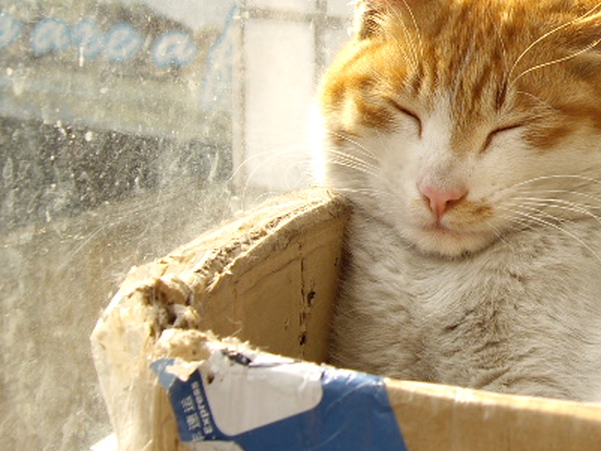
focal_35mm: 97
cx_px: 632
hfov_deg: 19.5
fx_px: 1685
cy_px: 94
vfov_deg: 15.2
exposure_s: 1/160
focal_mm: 7.9
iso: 64
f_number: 2.8
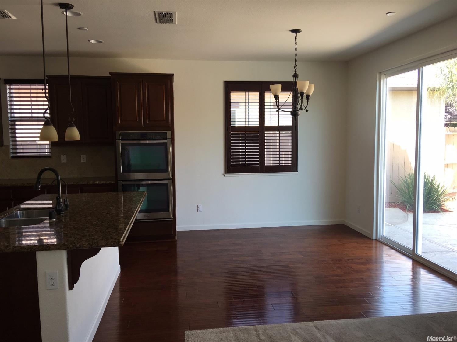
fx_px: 383
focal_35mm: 29
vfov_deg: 48.2
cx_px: 228
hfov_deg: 61.7
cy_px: 171
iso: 25
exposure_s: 1/40
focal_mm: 4.15
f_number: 2.2
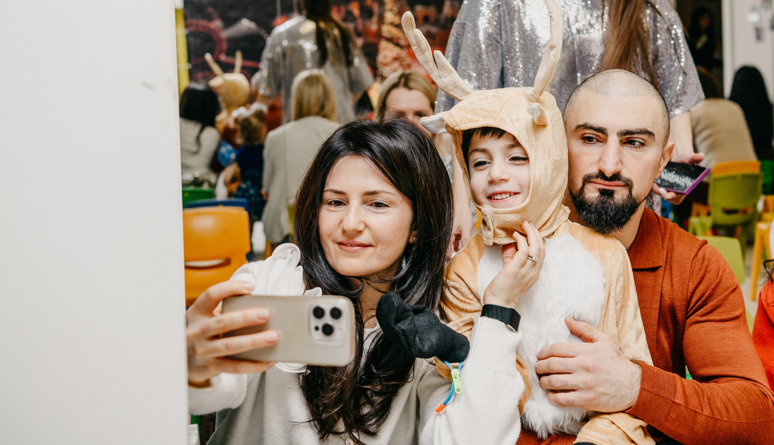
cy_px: 140
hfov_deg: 31.6
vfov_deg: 18.5
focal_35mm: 66
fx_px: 1364
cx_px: 458
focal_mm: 50
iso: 250
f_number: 4.5
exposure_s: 1/160
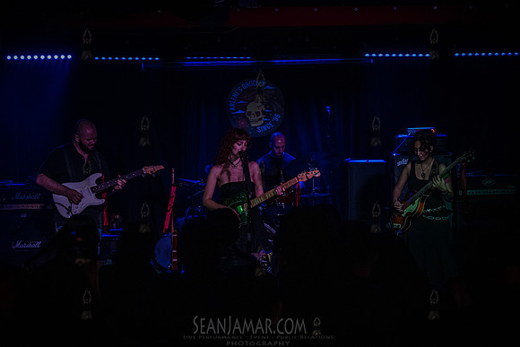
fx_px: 927
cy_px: 174
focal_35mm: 64
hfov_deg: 31.3
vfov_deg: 21.2
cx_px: 257
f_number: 3.2
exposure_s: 1/320
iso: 16000
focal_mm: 63
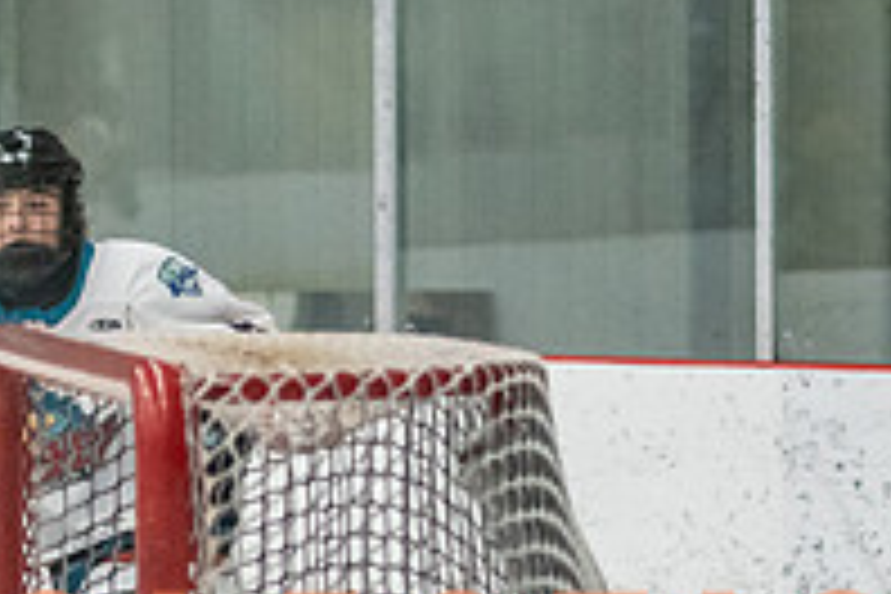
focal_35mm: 411
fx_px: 10171
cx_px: 1139
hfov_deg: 5.0
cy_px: 770
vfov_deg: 3.3
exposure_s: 1/800
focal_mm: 90
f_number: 2.8
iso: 4000
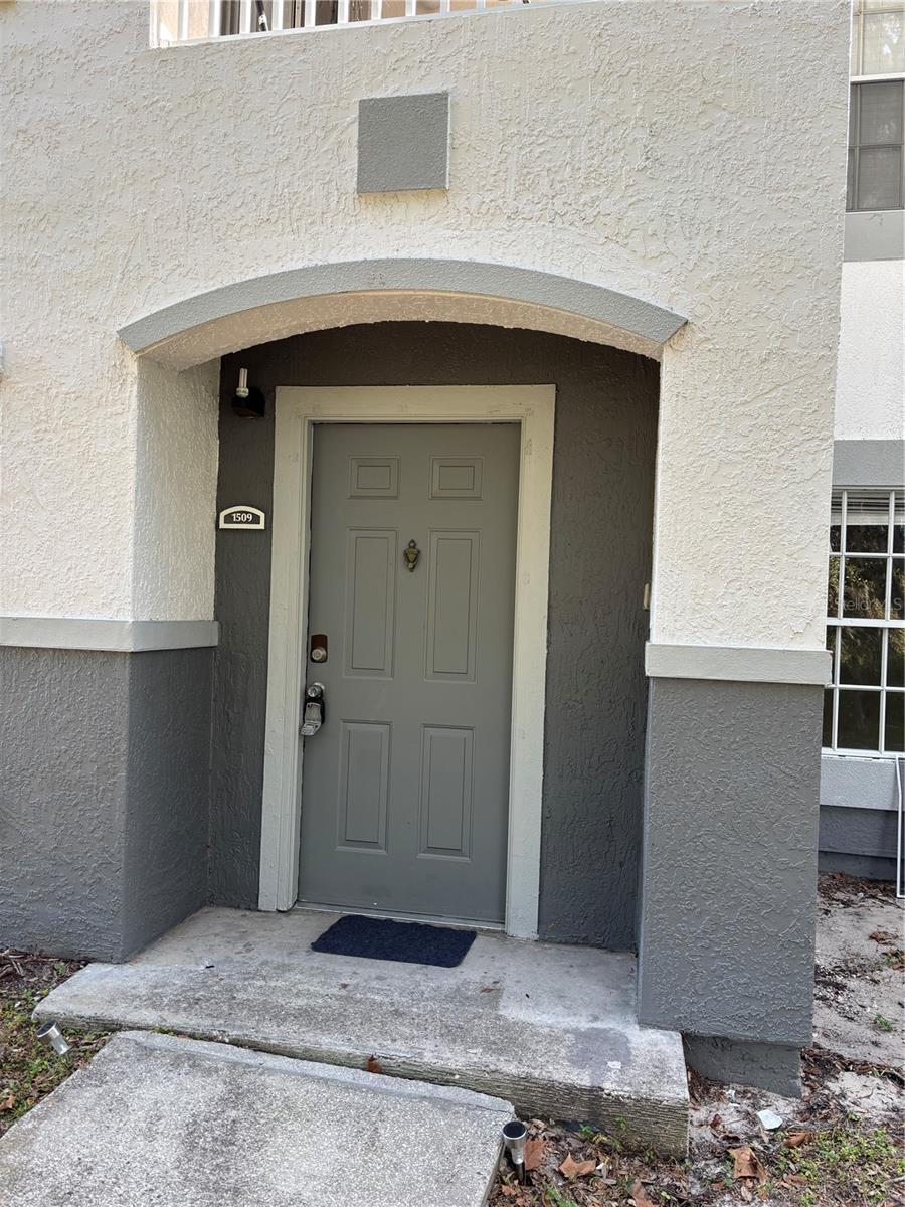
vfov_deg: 67.3
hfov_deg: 53.1
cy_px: 604
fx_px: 906
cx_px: 452
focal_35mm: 26
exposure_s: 1/121
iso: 32
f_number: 1.6
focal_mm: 5.96
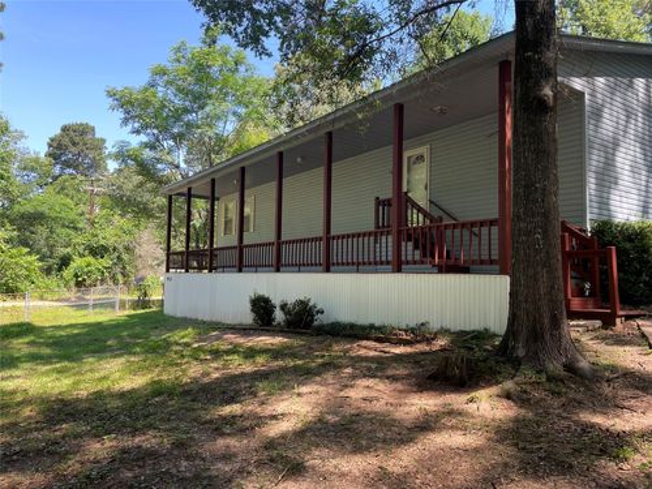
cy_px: 244
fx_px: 490
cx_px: 326
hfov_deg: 67.3
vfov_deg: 53.1
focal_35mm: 26
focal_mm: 4.2
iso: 32
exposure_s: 1/300
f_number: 1.6
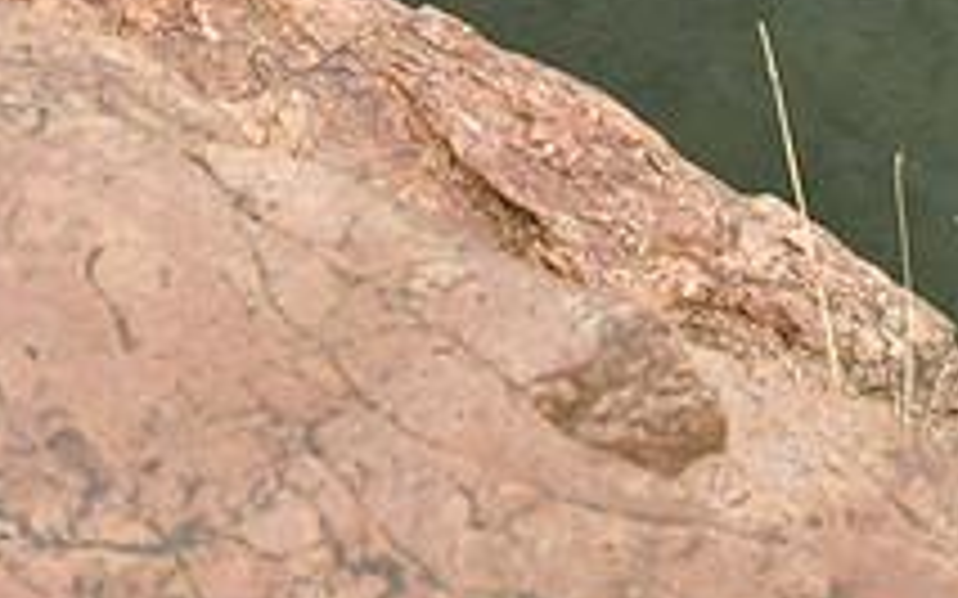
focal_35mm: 100
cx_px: 832
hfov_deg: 20.4
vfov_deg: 12.6
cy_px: -214
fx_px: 2610
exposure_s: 1/500
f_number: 8
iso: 200
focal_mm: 24
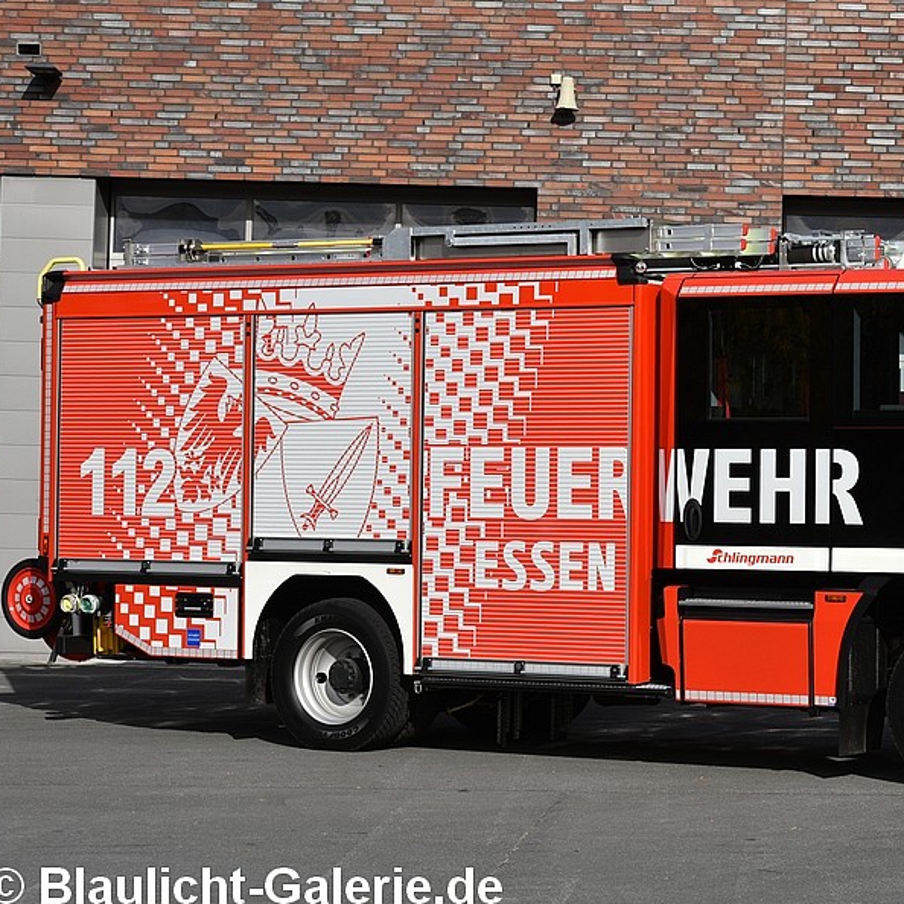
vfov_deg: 16.9
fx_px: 3043
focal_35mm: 103
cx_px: 668
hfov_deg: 16.8
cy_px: 454
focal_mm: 80
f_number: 10
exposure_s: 1/400
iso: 200
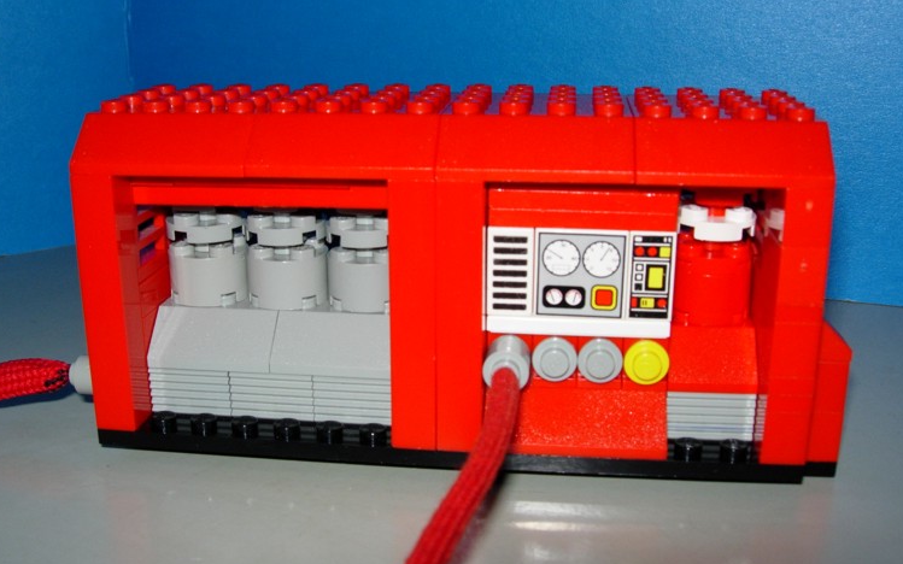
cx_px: 446
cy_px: 283
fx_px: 1058
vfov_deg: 29.9
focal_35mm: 43
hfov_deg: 46.2
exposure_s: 1/64
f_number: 4.8
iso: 79
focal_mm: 7.8
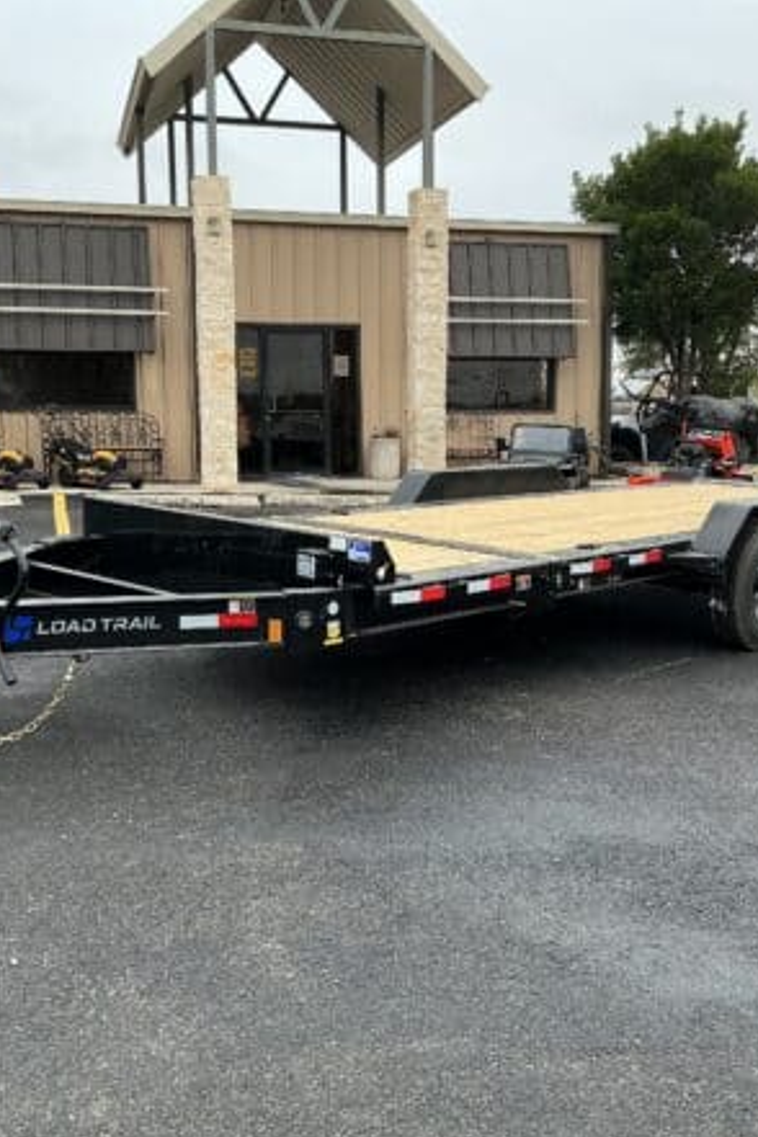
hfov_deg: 32.6
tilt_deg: -7.5
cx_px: 413
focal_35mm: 41
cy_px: 578
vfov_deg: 47.4
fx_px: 1295
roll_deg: +1.2
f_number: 1.8
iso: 25
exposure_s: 1/442
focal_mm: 3
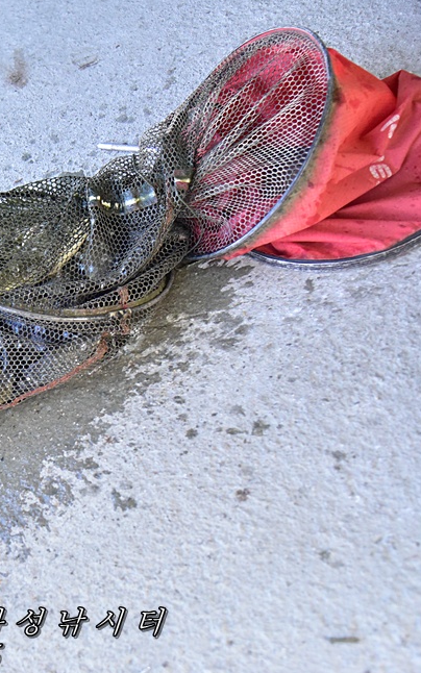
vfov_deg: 30.2
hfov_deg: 18.2
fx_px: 1248
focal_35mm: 68
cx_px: -80
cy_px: 338
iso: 3200
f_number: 4
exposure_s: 1/1000
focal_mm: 44
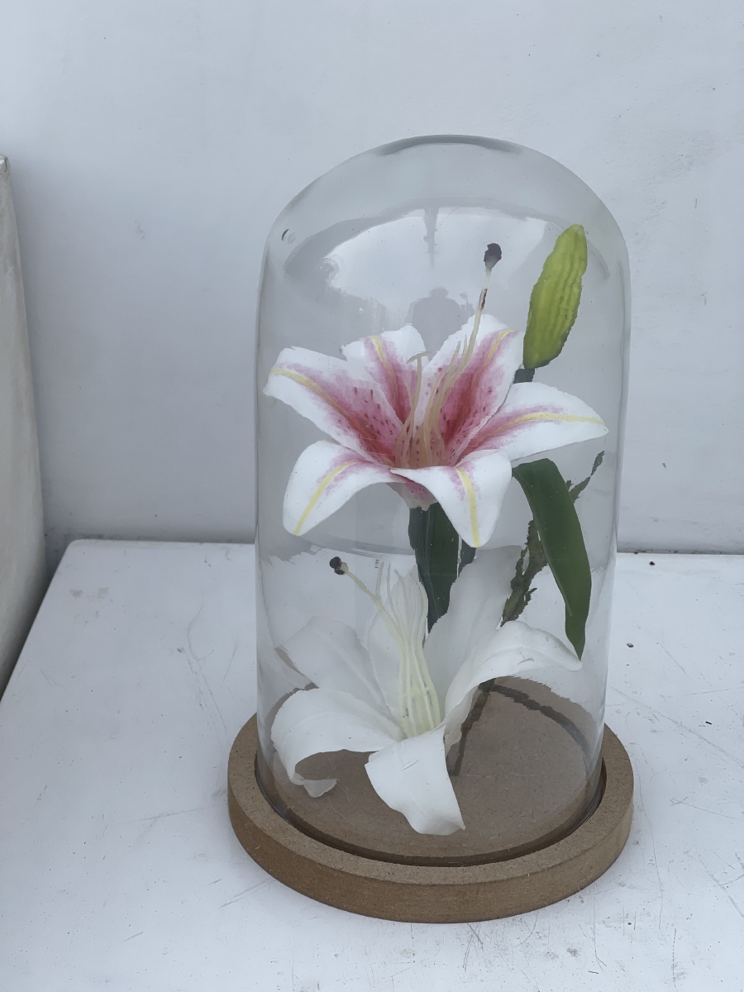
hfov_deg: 22.9
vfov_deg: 30.3
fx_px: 1834
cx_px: 372
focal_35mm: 64
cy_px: 496
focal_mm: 7.5
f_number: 2.2
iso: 20
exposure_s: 1/421
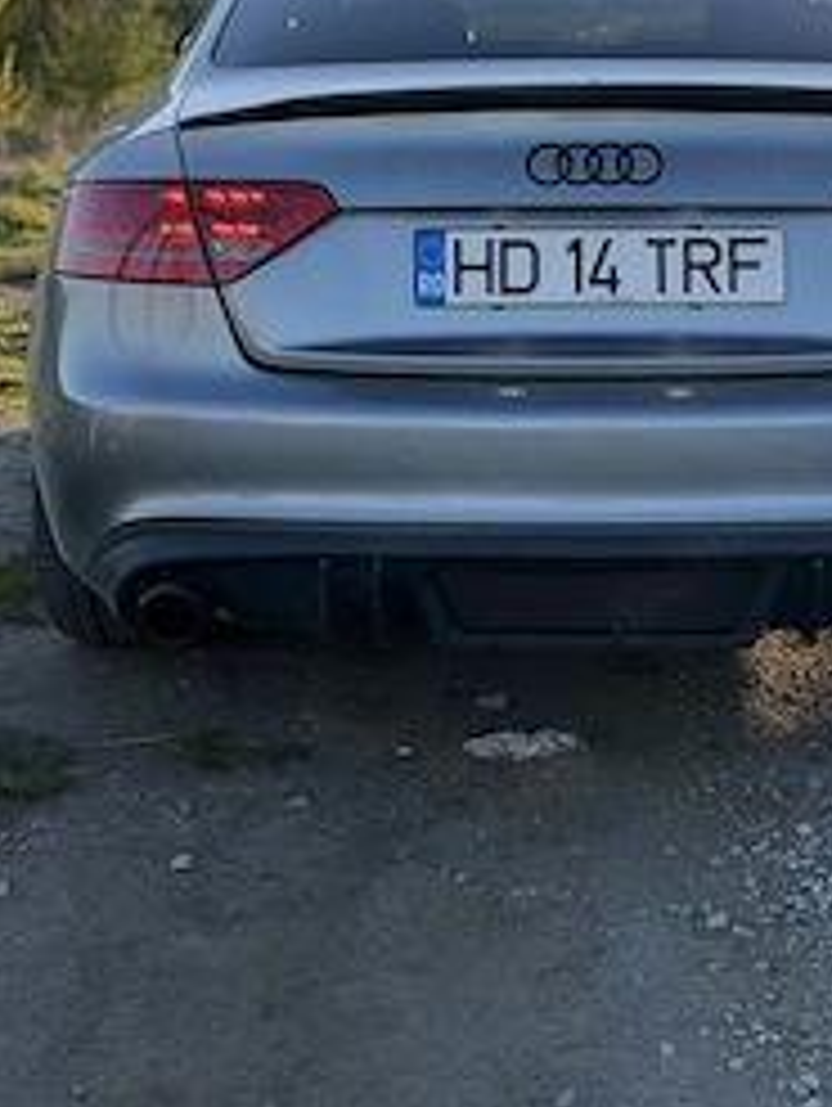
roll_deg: -0.8
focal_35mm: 78
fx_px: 2495
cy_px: 248
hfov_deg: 18.8
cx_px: 598
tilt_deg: -5.7
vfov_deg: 24.7
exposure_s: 1/1883
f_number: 1.78
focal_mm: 6.76
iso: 100
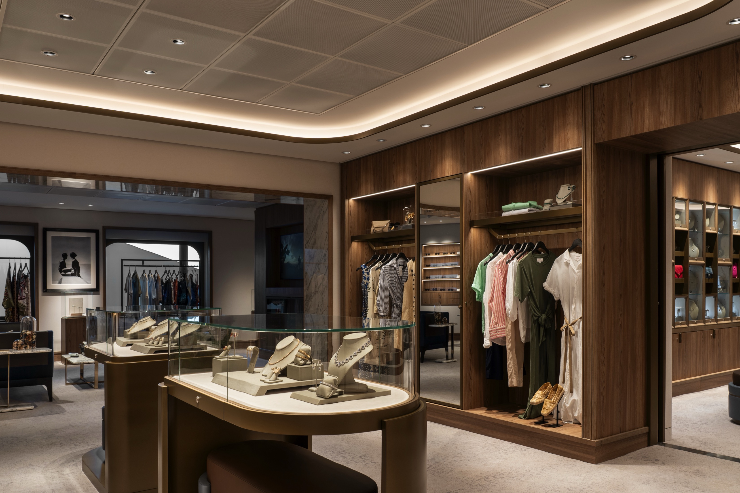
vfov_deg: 44.8
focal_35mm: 29
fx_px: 596
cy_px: 288
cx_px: 369
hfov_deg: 63.7
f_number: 11
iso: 100
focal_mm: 24
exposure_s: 1/1.25
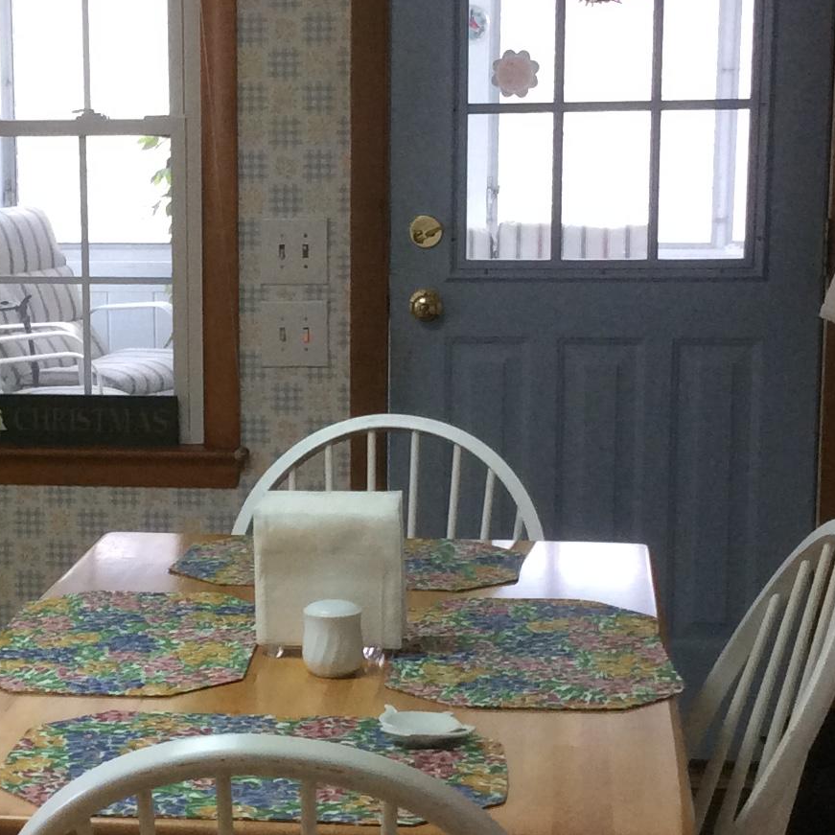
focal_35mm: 84
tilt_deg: -9.9
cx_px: 170
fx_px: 2292
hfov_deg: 20.4
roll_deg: +0.0
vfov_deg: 20.6
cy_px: 429
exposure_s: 1/24
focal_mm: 3.3
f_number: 2.4
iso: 80
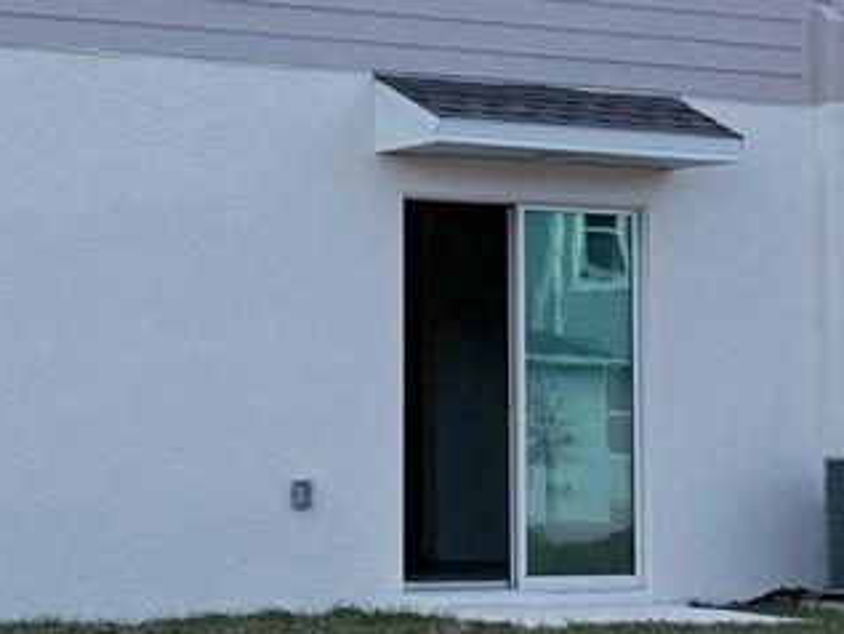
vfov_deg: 12.2
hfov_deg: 16.2
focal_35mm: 121
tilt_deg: +5.1
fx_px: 2951
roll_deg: -0.5
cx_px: 290
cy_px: 170
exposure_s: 1/6711
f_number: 1.78
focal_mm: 6.76
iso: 100
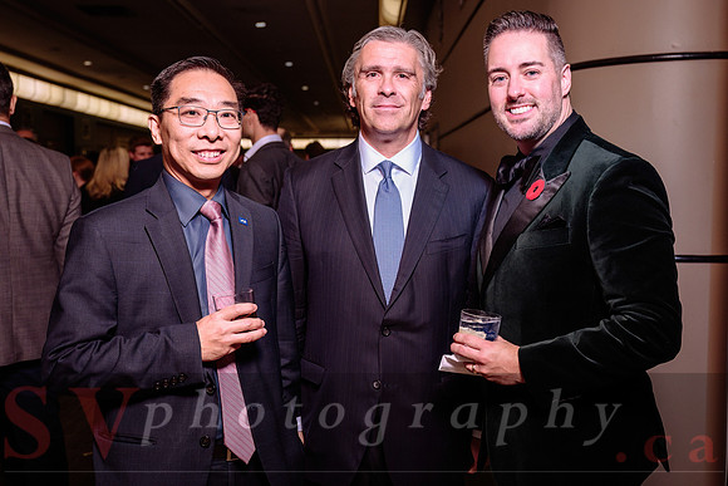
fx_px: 806
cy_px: 257
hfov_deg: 48.6
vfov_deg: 33.5
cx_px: 389
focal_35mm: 40
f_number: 4
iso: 800
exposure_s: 1/100
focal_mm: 36
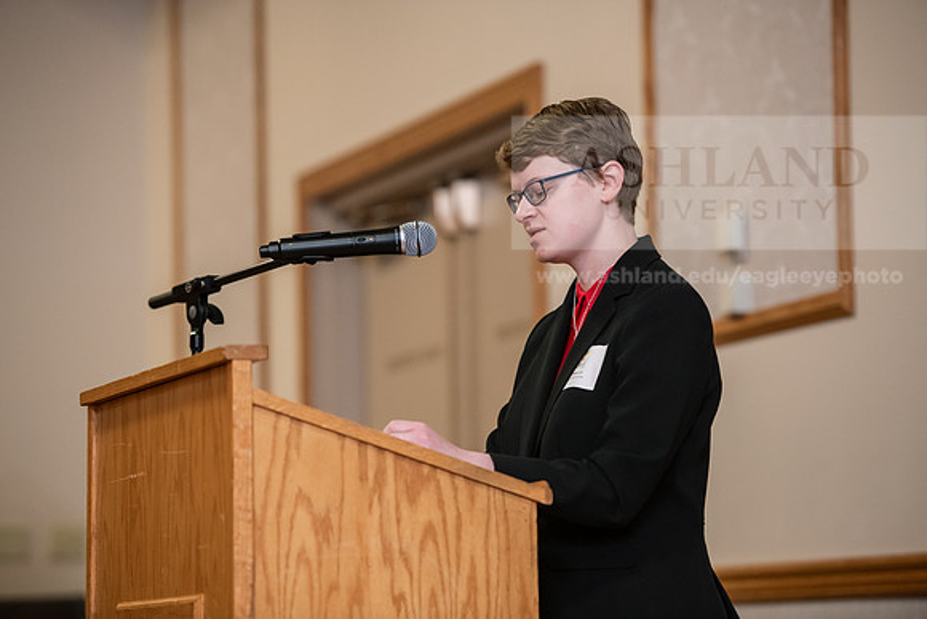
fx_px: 3734
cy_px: 310
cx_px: 464
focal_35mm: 145
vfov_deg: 9.5
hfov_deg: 14.2
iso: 2500
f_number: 3.2
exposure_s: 1/200
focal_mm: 145
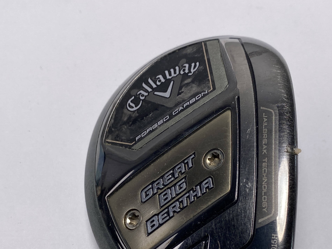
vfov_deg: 26.0
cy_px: 209
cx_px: 198
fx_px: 528
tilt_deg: -65.9
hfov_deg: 34.8
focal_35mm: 55
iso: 32
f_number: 1.8
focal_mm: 4.25
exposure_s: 1/799
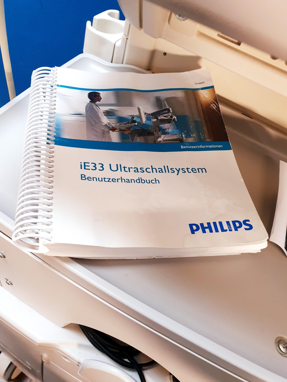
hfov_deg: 53.1
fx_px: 287
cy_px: 191
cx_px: 144
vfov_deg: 67.3
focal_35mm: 26
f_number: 2.4
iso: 320
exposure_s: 1/50
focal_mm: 4.3
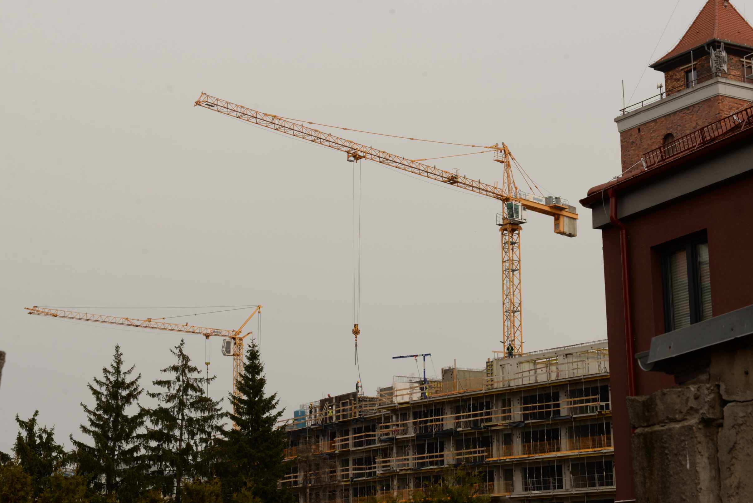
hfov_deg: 28.8
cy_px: 250
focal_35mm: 70
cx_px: 372
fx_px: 1465
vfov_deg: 19.5
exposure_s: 1/250
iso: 100
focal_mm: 66
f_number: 10
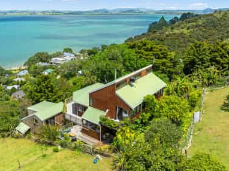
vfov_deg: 45.0
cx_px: 97
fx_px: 205
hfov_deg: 58.1
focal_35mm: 31
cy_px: 64
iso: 100
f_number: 2.8
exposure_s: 1/2000
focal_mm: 12.29
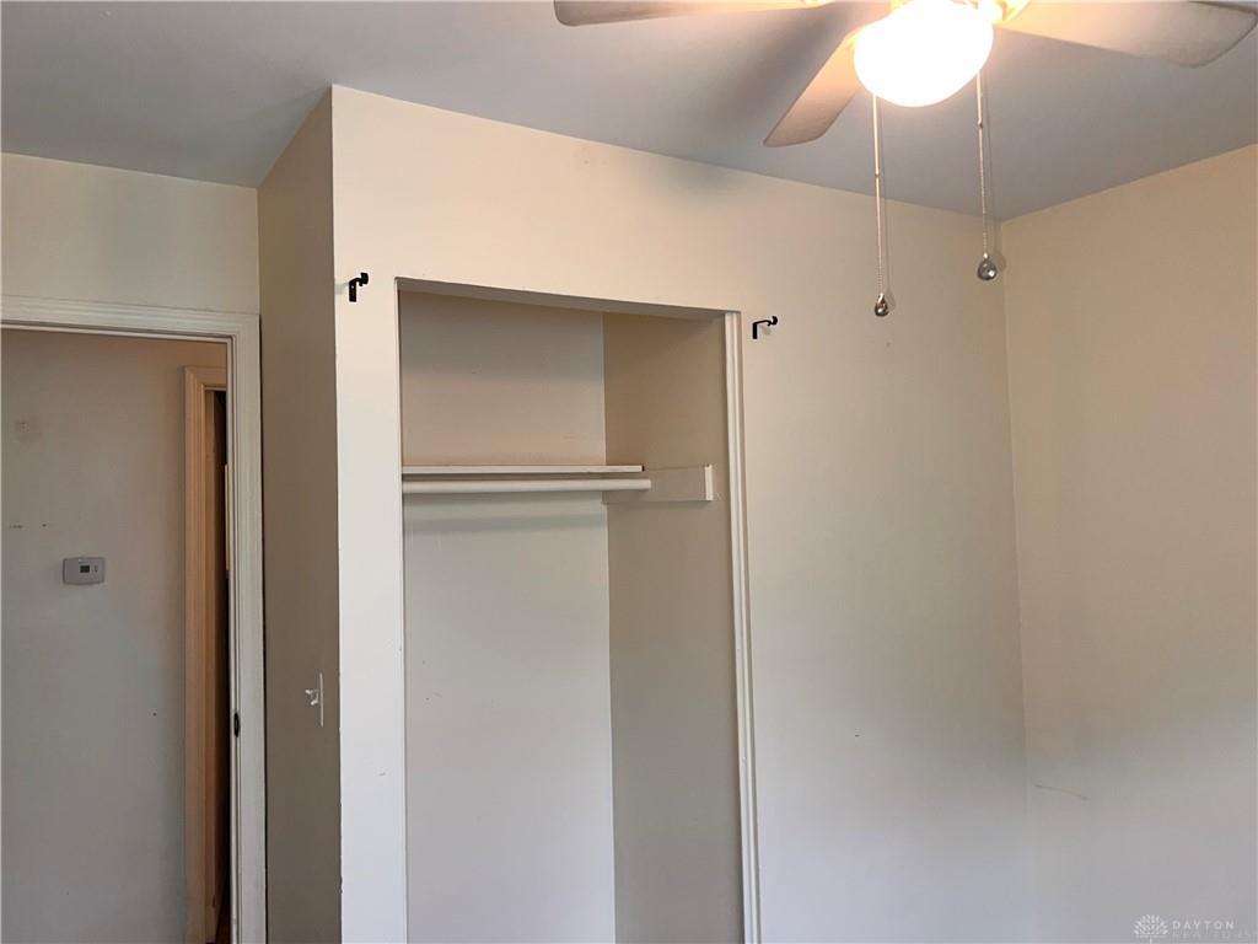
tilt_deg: +6.8
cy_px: 472
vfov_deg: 53.1
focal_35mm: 26
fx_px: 945
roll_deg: +2.9
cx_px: 629
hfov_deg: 67.3
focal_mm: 5.7
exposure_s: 1/30
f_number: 1.5
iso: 50
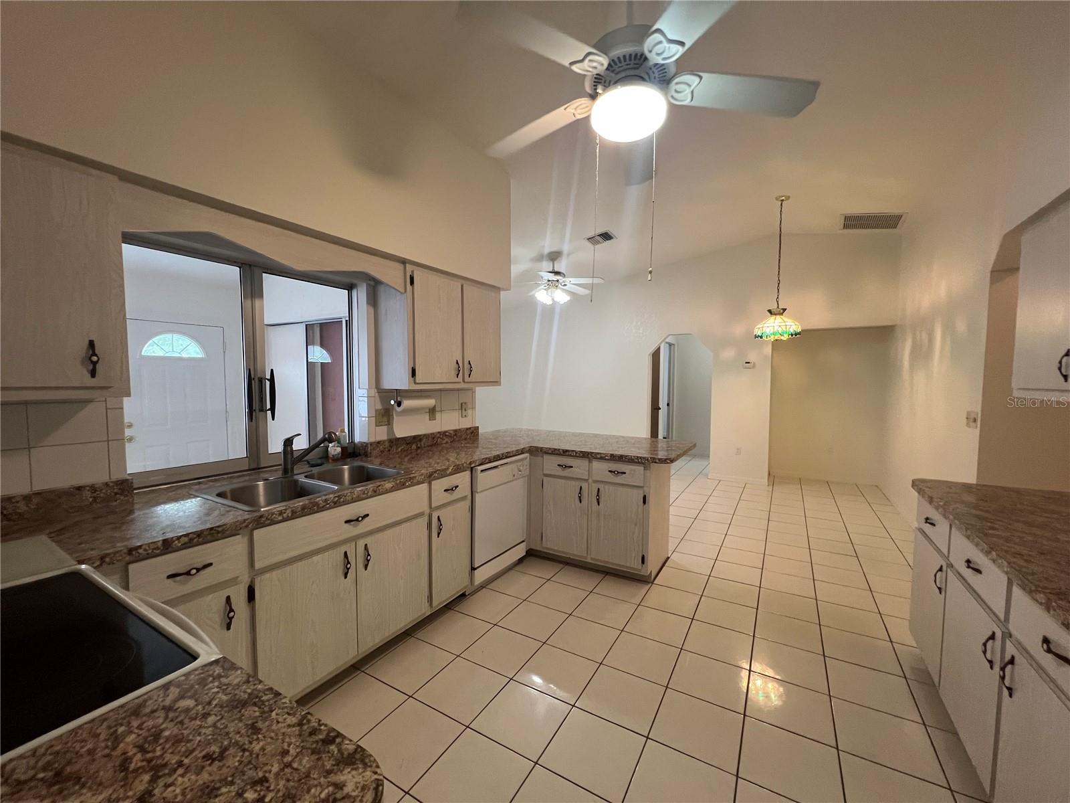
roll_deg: -0.4
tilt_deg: -2.6
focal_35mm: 13
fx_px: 402
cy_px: 402
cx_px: 535
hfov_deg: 106.2
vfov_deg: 89.9
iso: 200
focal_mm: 1.57
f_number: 1.8
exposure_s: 1/120
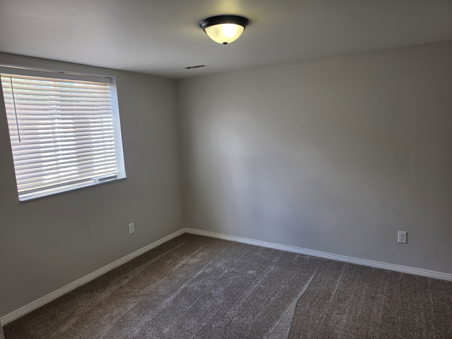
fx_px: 300
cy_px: 170
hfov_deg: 73.9
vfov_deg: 58.9
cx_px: 226
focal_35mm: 23
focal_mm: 6.5
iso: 20
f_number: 1.4
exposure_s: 1/120
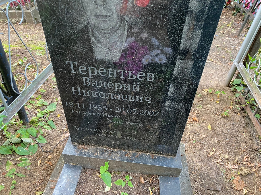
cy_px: 98
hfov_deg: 67.3
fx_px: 196
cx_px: 130
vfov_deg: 53.1
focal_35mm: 26
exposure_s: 1/60
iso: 250
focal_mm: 4.25
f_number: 1.8
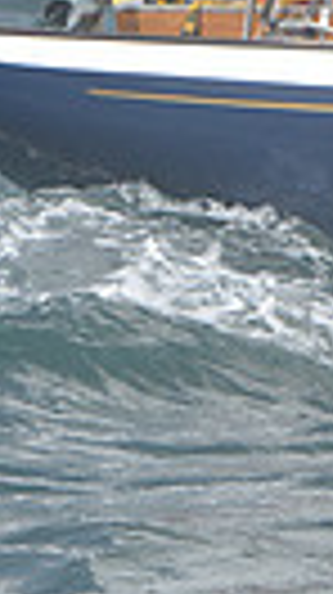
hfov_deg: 2.8
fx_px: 6673
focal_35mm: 424
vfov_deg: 5.1
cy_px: -97
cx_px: 1300
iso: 320
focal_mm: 92
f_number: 11
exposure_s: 1/800
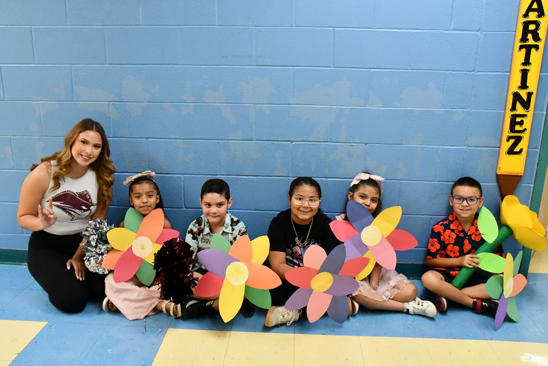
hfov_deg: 60.3
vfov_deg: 42.3
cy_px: 183
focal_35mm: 31
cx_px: 274
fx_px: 472
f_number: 7.1
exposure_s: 1/200
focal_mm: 21
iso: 6400
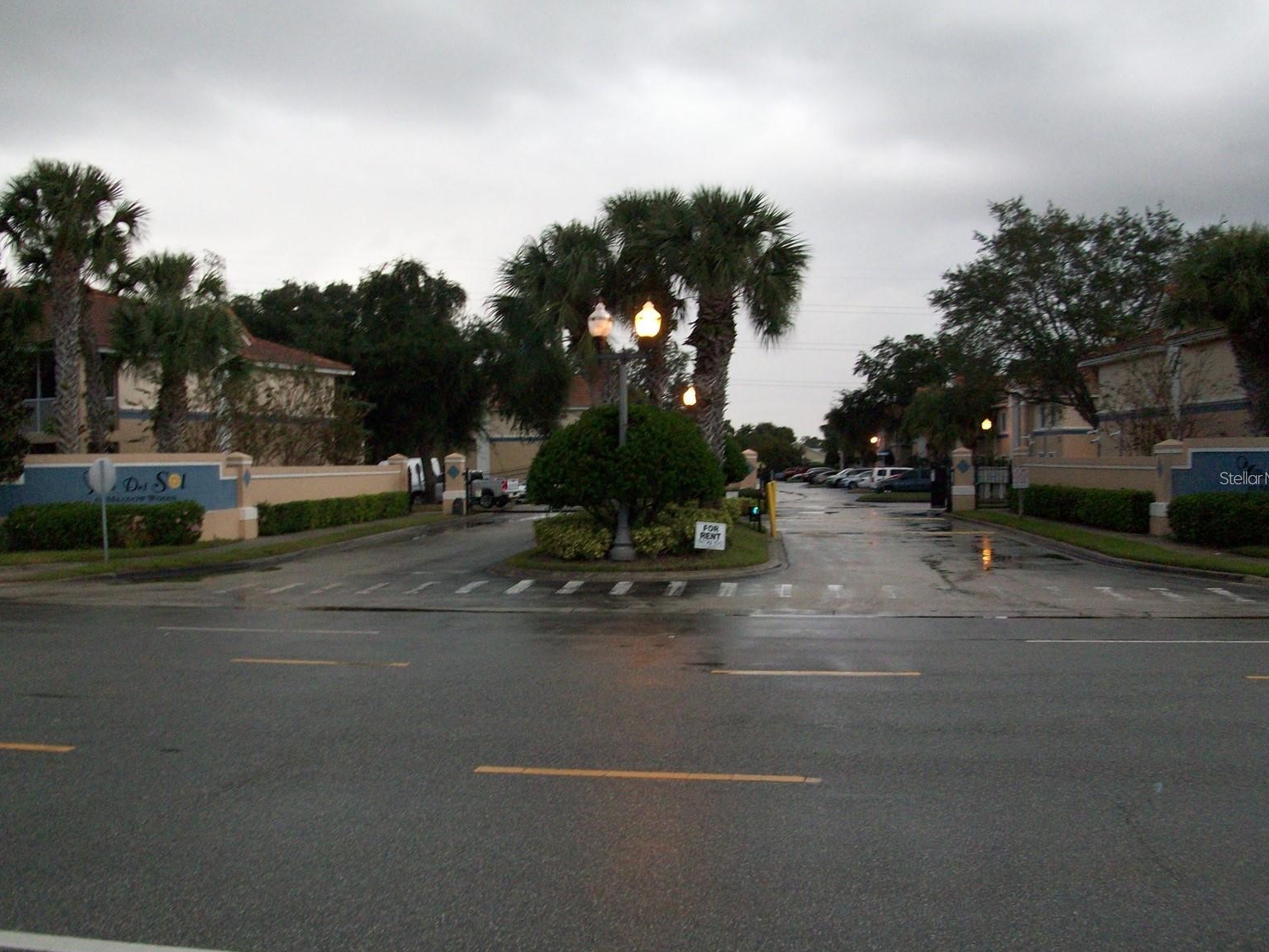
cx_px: 643
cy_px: 478
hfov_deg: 52.6
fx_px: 1283
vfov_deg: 40.7
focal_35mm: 35
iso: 160
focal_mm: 5.7
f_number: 2.8
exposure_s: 1/60
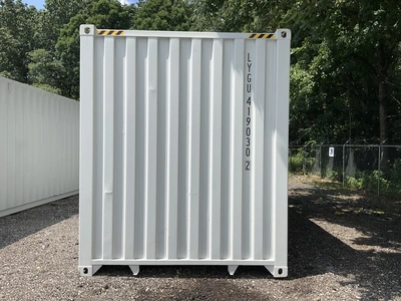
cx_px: 200
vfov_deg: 48.2
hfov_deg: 61.7
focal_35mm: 29
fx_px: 336
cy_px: 150
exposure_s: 1/1984
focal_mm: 3
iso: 25
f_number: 1.8
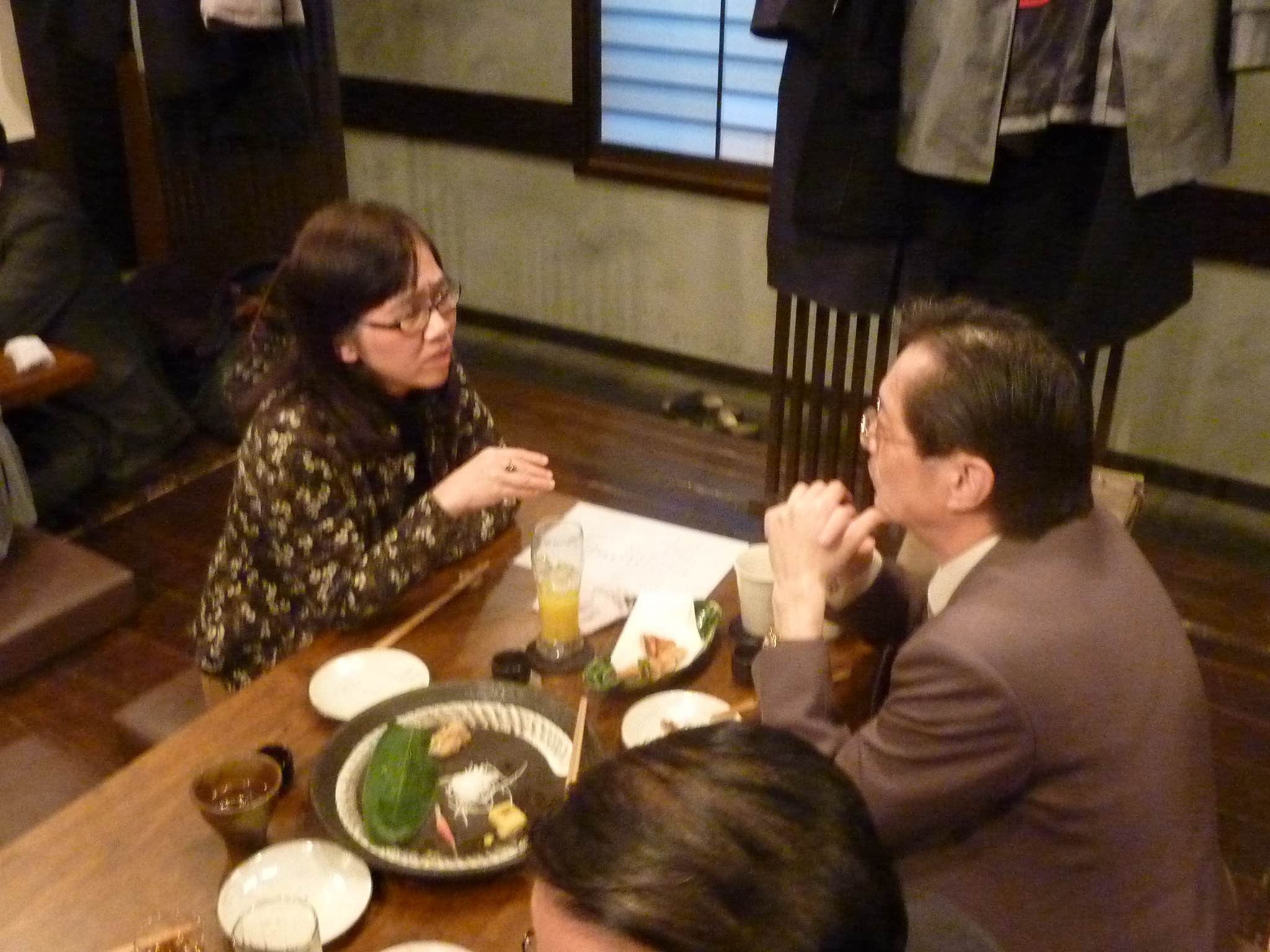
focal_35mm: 33
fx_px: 1211
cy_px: 476
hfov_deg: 55.4
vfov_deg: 42.9
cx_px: 635
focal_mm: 4.1
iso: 800
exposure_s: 1/15
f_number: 3.3
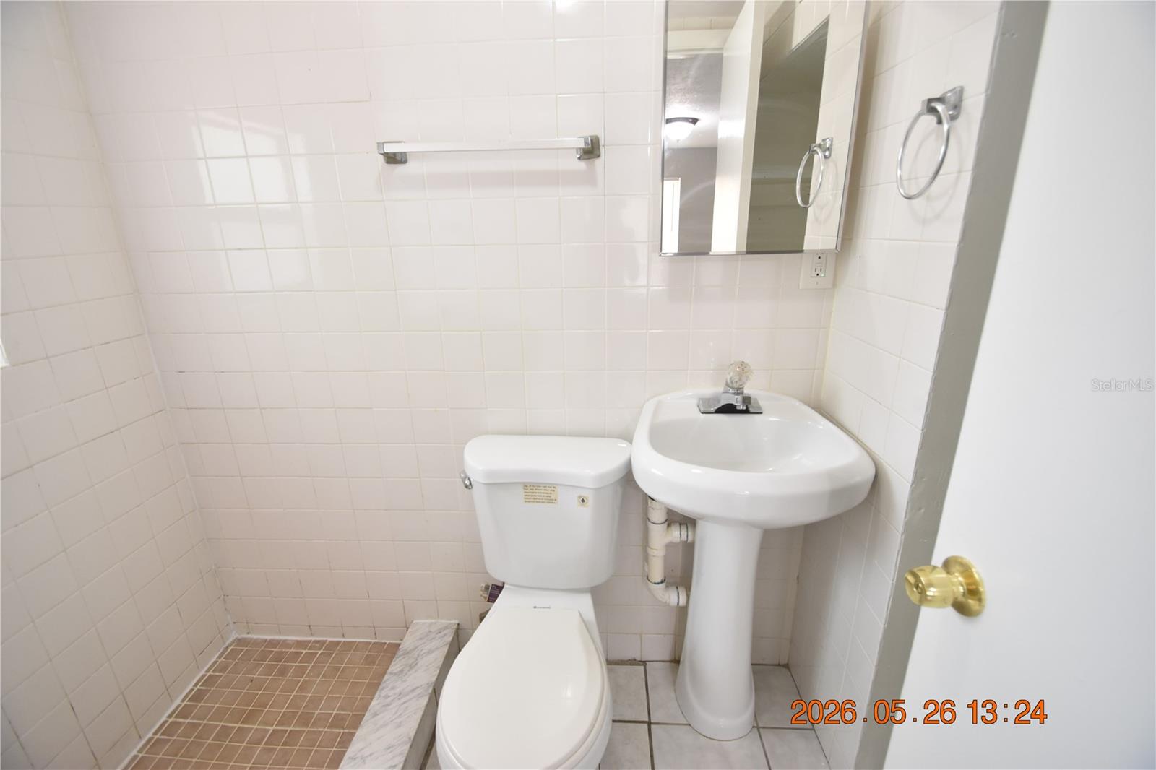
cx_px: 578
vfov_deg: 77.3
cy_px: 385
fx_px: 482
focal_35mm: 15
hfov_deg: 100.4
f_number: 3.5
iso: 800
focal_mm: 10
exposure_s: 1/45
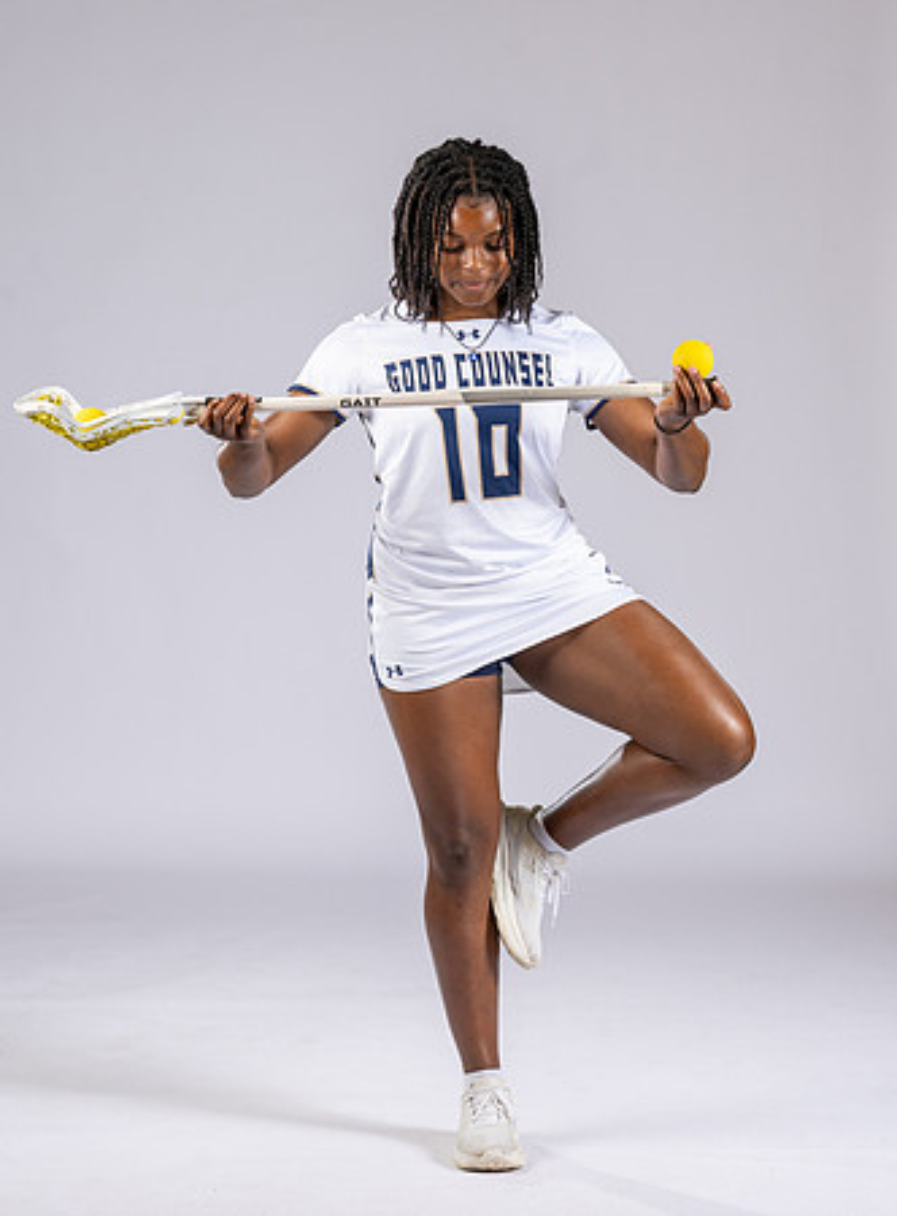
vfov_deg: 17.7
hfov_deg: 13.1
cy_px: 608
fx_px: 3899
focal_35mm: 112
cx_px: 533
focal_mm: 77
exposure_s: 1/200
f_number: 6.3
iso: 250
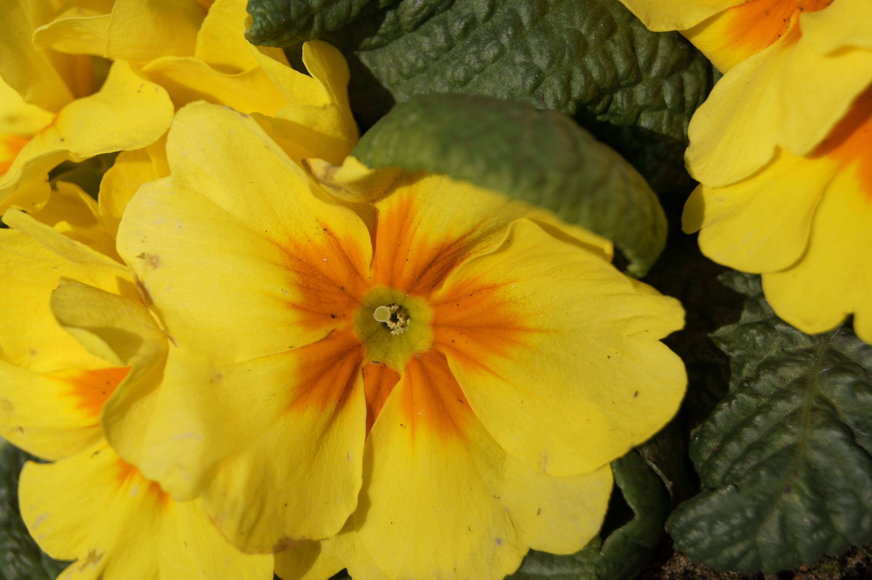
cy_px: 290
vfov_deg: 18.2
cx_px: 436
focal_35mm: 75
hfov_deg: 27.0
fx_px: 1816
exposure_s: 1/1600
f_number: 5.6
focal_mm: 50
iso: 200
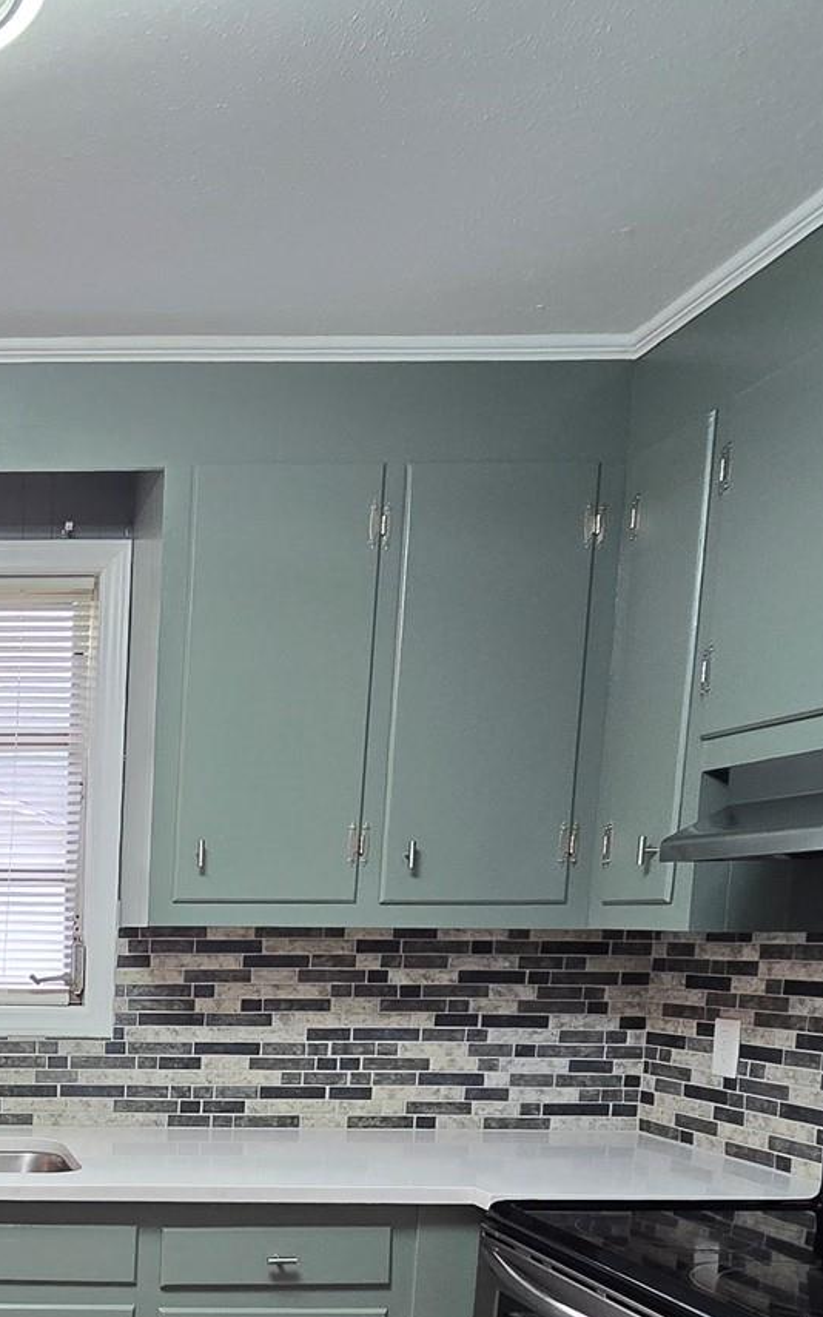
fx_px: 1185
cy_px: 1094
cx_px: -190
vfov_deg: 53.4
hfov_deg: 31.4
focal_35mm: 33
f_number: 2.2
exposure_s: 1/52.8
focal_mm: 2.2
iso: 160
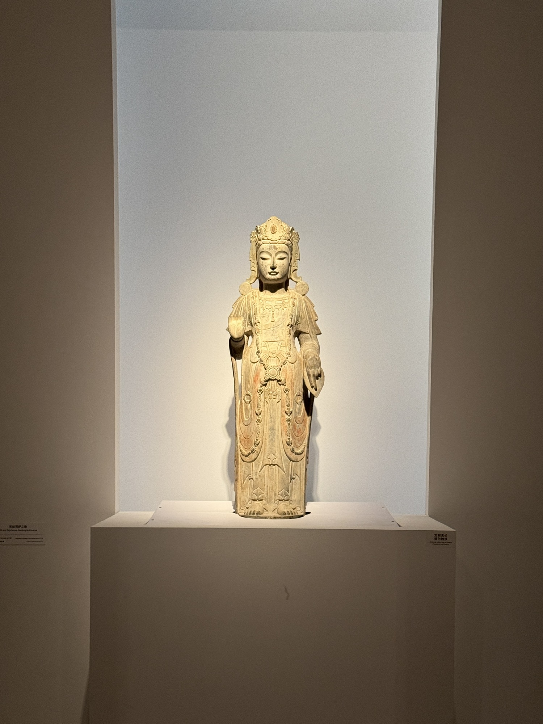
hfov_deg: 30.3
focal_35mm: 48
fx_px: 1004
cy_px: 362
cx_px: 272
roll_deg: -0.2
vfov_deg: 39.7
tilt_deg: +4.7
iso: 250
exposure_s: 1/60
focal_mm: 6.76
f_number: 1.78
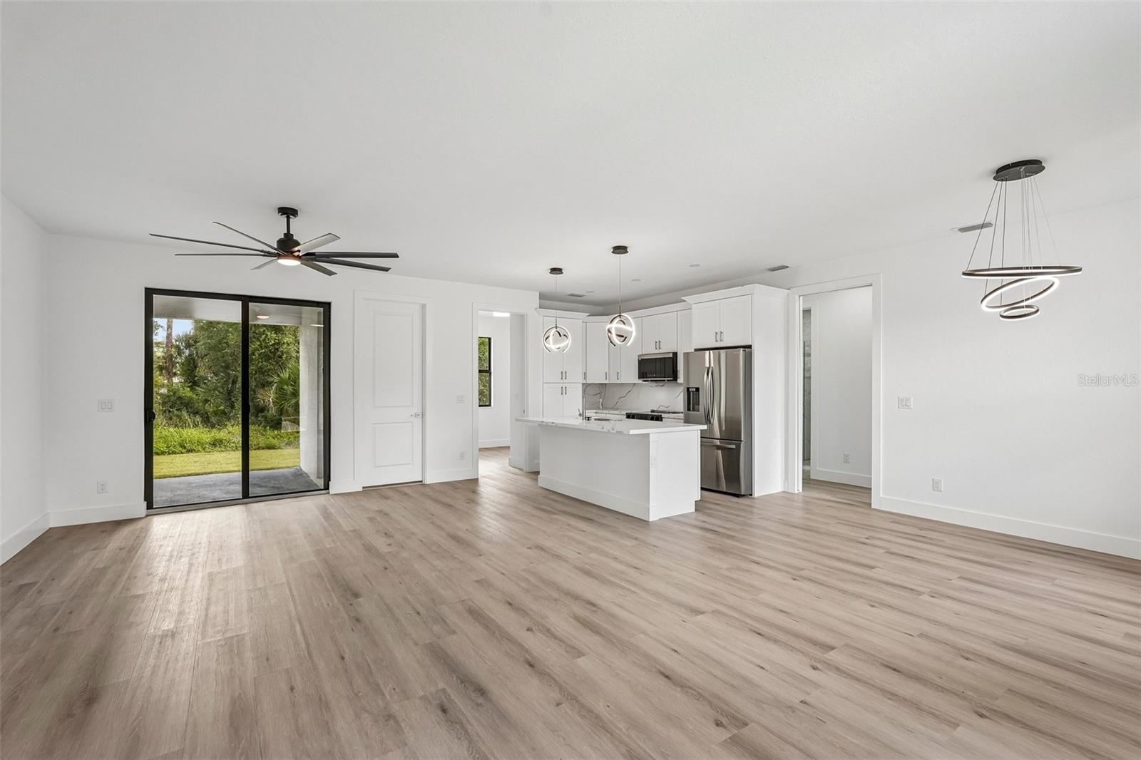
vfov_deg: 73.7
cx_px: 570
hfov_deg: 96.7
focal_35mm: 16
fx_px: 507
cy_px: 380
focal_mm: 16
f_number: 8
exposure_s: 1/40
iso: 400
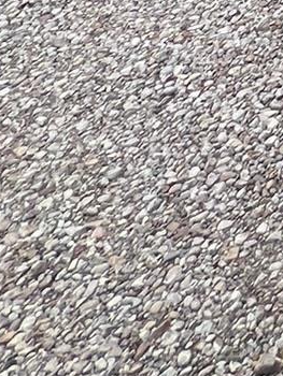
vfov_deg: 15.4
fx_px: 827
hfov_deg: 12.8
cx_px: 746
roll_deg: +1.8
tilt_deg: -2.1
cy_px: -506
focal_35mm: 76
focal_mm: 1.57
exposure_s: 1/2660
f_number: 1.8
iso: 32
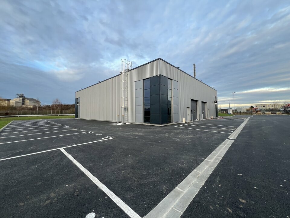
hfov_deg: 106.2
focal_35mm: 13
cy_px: 109
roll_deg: +0.3
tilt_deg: +3.0
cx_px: 145
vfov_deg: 89.9
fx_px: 109
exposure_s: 1/99
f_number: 1.8
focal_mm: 1.57
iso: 64
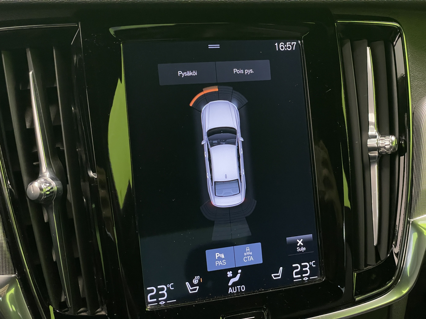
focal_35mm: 52
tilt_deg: -20.4
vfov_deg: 28.0
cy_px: 160
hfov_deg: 36.8
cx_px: 213
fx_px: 640
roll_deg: -2.9
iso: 640
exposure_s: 1/51
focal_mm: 6
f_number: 2
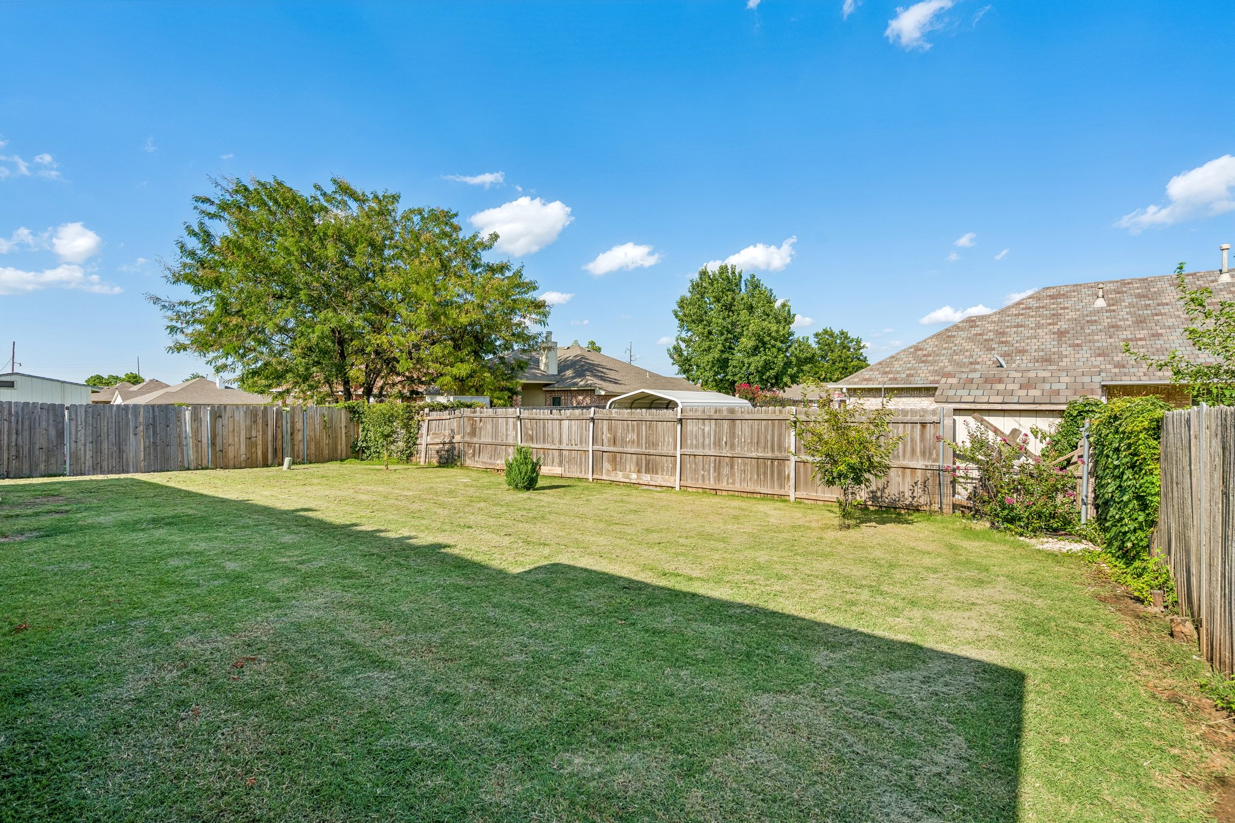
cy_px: 412
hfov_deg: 96.7
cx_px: 618
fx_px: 549
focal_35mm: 16
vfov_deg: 73.7
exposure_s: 1/400
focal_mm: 16
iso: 200
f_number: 8
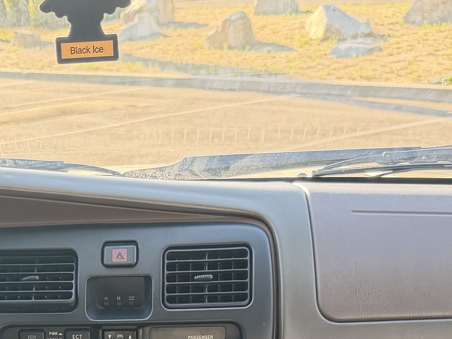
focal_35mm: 76
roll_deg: +3.2
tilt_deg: -27.0
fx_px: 992
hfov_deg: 25.1
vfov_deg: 17.3
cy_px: 517
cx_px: 74
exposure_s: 1/161
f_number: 1.78
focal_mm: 6.76
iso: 200
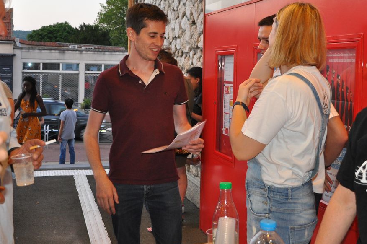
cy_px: 76
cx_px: 207
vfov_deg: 23.6
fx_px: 580
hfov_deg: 35.0
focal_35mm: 57
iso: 800
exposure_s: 1/60
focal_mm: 26
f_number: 4
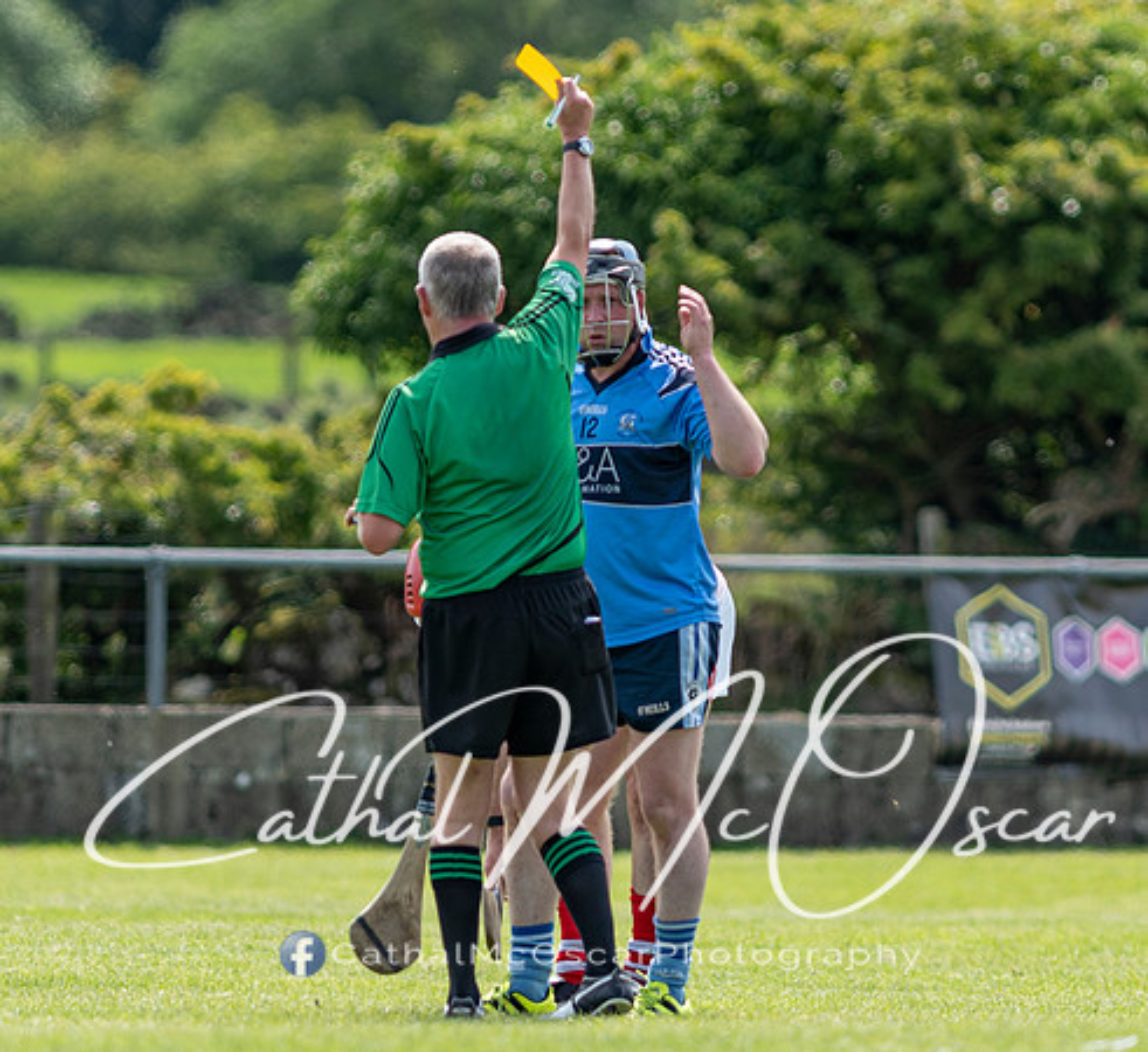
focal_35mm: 833
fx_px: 29967
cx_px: 604
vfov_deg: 2.0
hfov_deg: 2.2
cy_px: 598
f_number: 2.8
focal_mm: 300
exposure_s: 1/1600
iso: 100
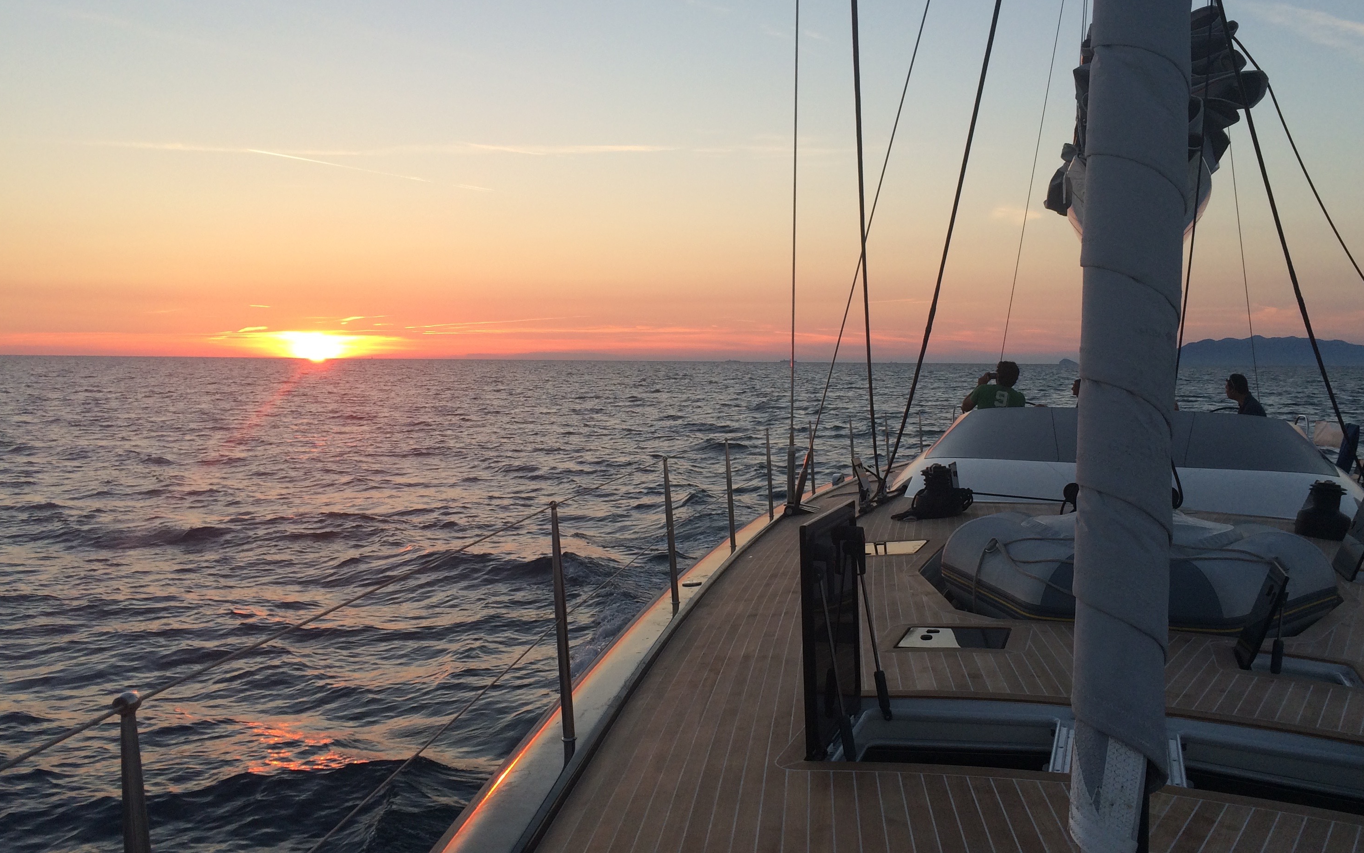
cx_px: 741
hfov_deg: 56.6
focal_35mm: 34
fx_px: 1264
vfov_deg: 37.3
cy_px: 409
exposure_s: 1/237
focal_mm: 4.15
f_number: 2.2
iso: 32
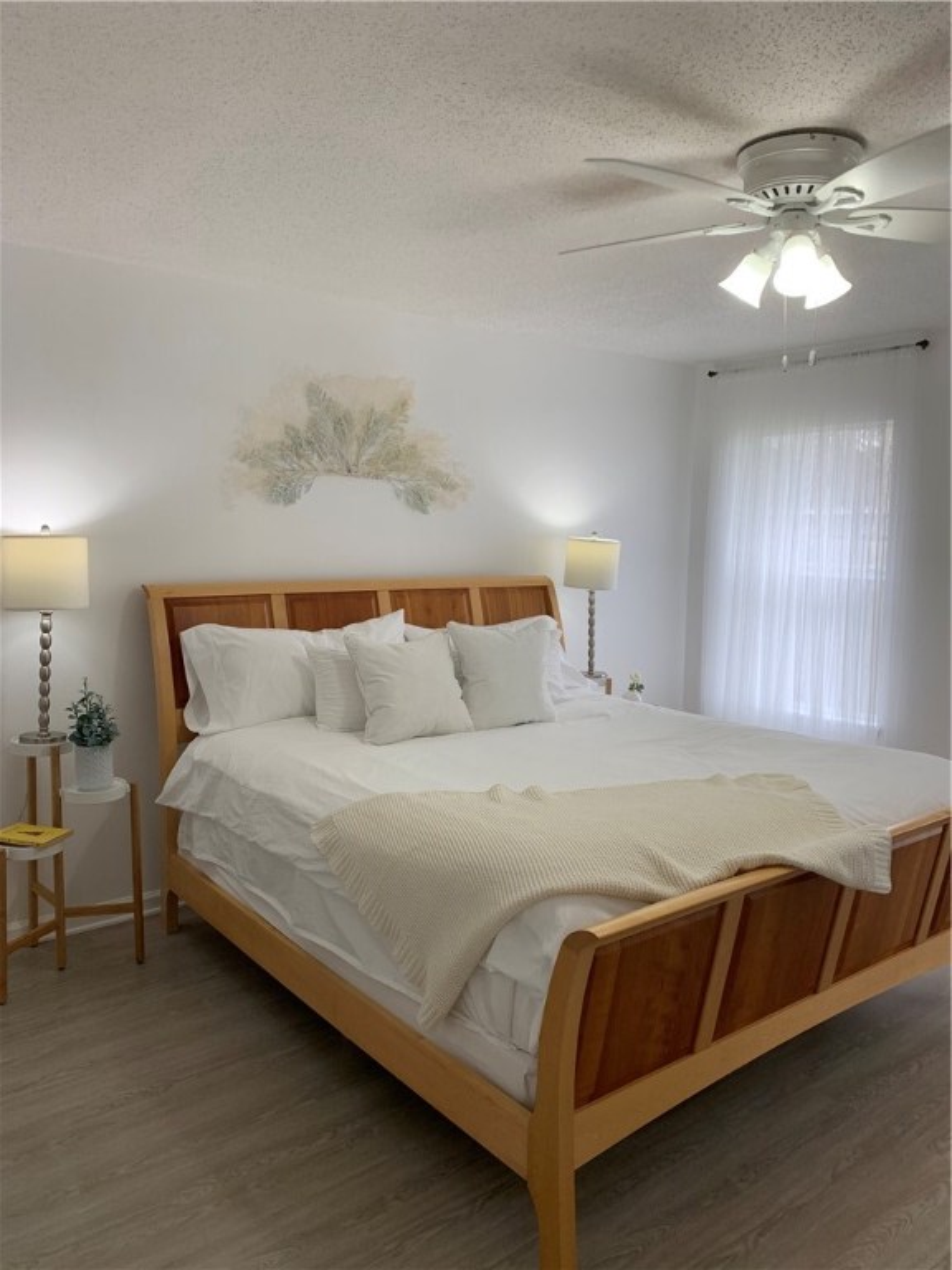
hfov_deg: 53.1
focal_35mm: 26
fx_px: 953
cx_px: 476
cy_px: 635
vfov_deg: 67.3
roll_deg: -0.1
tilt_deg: -5.3
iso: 40
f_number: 1.8
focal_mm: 4.25
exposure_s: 1/121
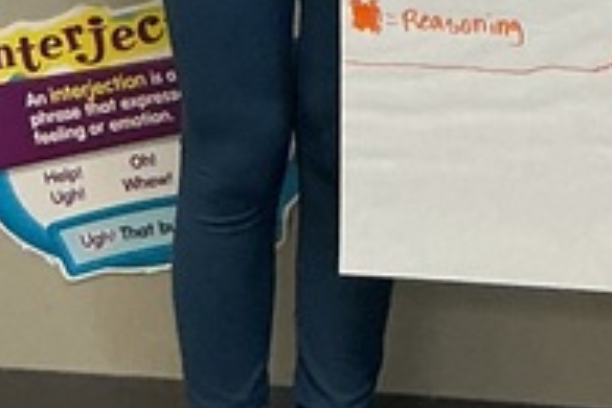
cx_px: 694
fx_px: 2686
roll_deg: -0.5
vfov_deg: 8.1
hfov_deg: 12.7
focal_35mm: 158
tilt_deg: -6.4
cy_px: -546
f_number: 1.8
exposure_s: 1/60
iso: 80
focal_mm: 3
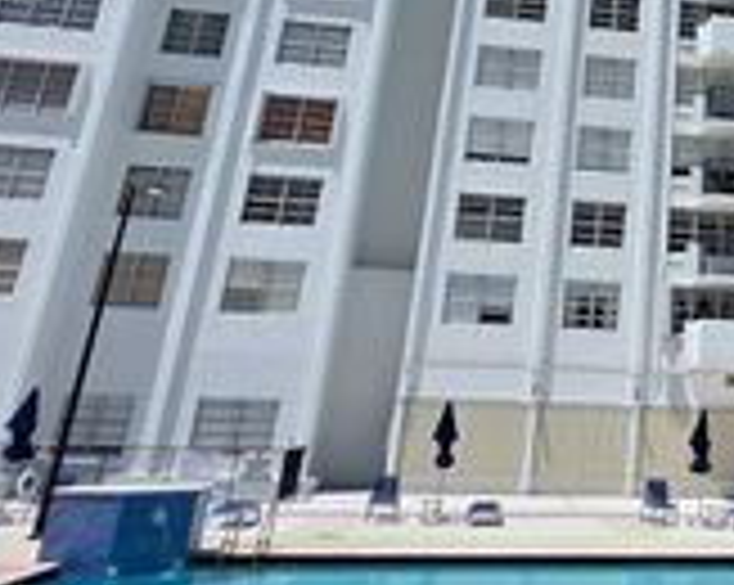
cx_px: 739
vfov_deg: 34.5
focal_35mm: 39
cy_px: -9
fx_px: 846
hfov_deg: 40.8
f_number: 1.9
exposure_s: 1/4518
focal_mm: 2.2
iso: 40
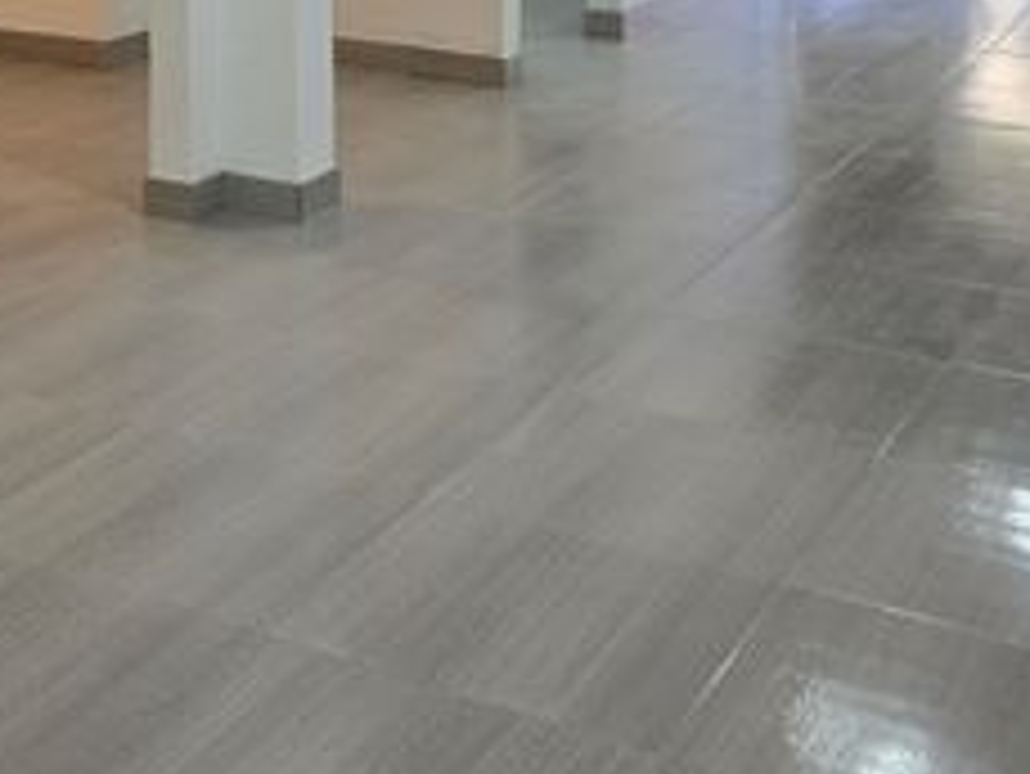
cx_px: 65
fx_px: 1995
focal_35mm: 67
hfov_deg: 27.7
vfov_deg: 20.4
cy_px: -176
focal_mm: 6.3
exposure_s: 1/120
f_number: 1.7
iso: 160
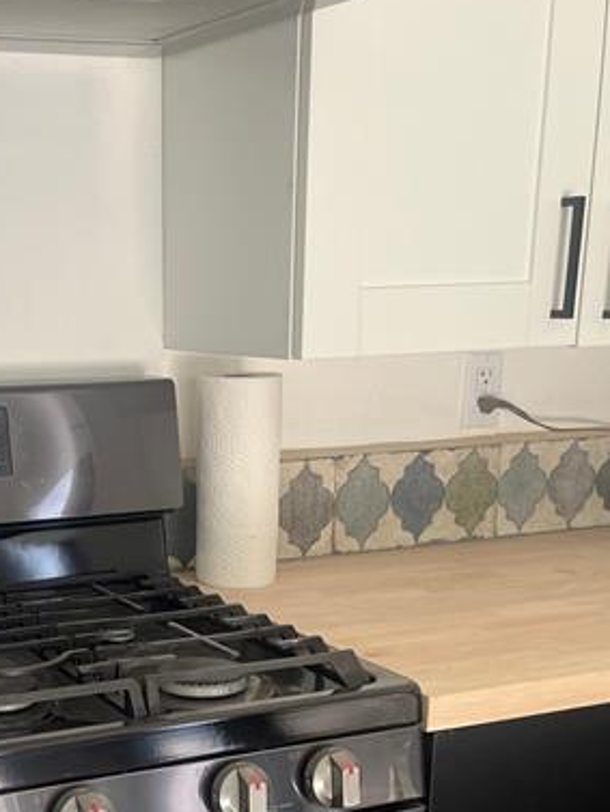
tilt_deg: -15.9
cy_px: 659
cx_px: 75
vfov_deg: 34.9
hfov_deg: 26.7
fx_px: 1245
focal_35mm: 53
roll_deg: +0.6
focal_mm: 5.1
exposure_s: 1/121
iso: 125
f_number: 1.6
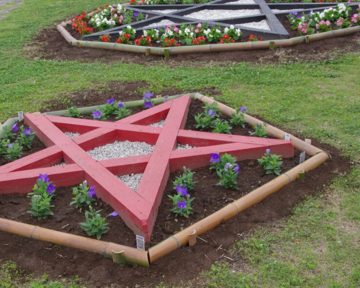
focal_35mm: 55
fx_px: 586
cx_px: 144
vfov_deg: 27.6
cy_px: 121
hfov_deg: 34.0
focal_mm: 28
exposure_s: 1/125
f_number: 22
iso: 1600
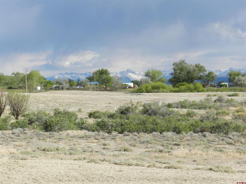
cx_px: 123
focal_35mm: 100
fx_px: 711
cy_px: 92
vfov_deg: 14.8
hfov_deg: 19.6
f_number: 4.6
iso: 160
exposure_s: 1/1000
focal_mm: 17.7
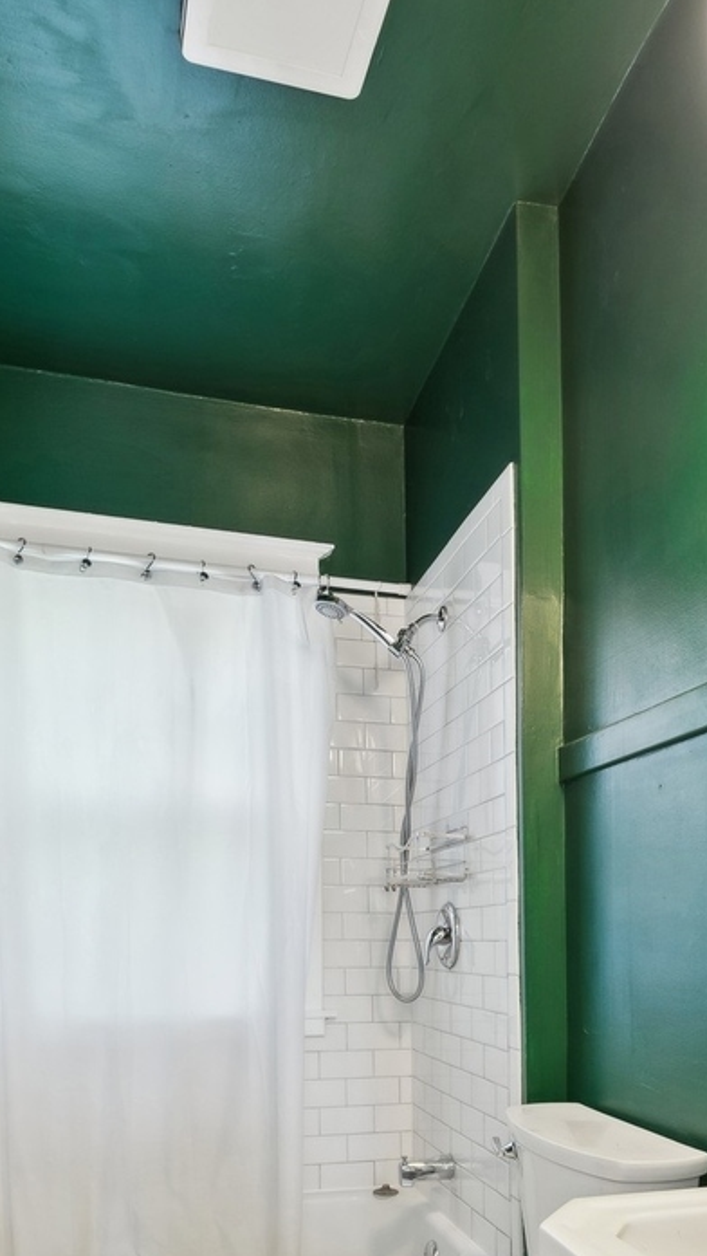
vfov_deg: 70.7
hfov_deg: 44.2
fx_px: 866
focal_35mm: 26
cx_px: 426
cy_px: 783
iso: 320
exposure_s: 1/6
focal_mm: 16
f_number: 8
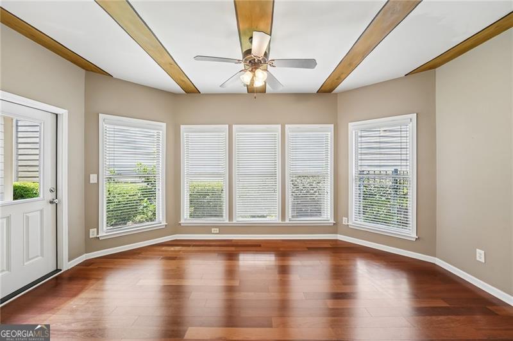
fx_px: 199
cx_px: 256
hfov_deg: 104.3
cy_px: 170
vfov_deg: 81.1
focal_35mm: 14
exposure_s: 1/10
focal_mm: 14
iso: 320
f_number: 8
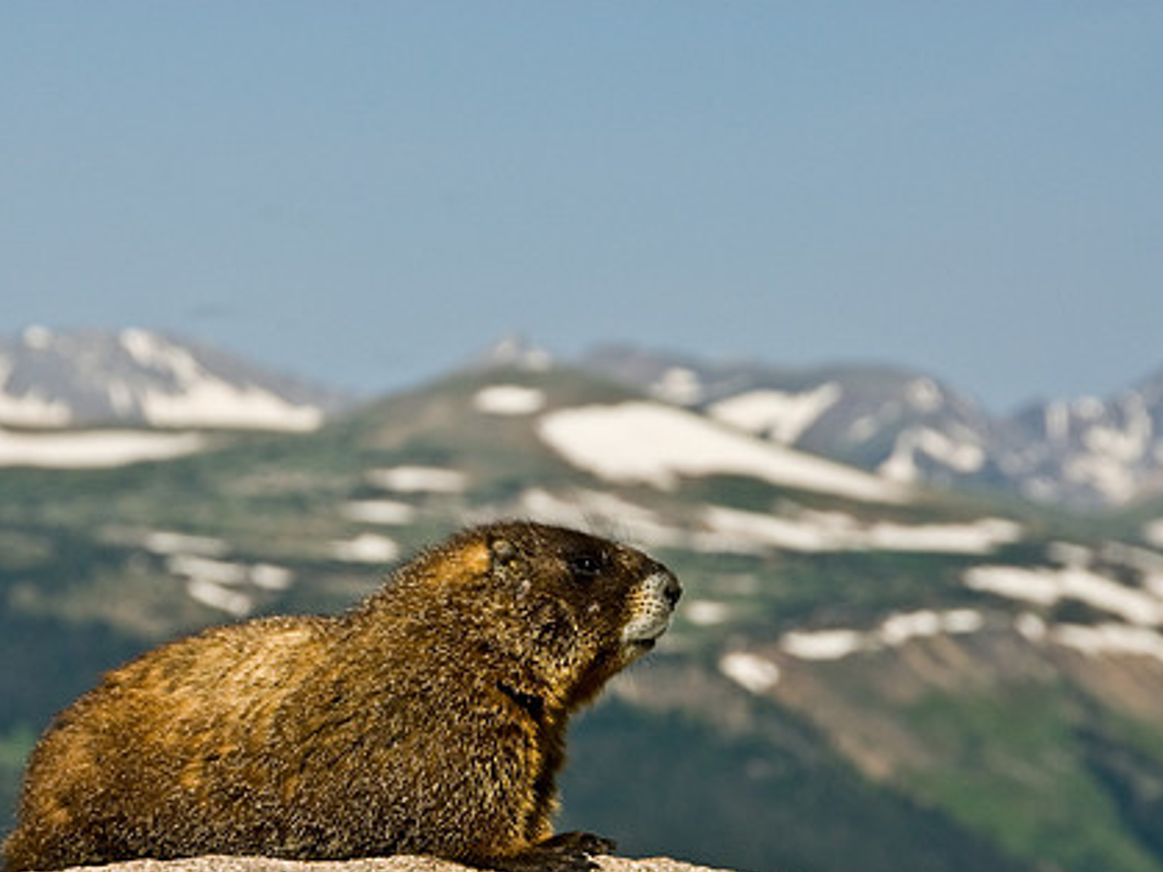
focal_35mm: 224
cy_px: 519
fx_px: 7524
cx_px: 508
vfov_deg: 6.6
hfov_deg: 8.8
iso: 200
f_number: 11
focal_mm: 112
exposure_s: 1/400
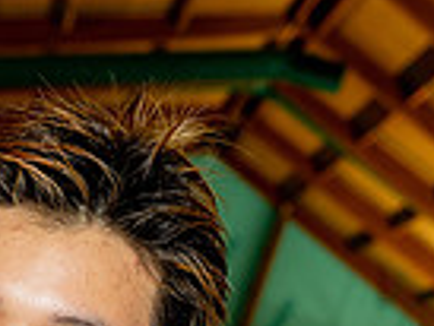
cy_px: 706
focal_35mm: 177
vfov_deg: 7.9
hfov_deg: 11.0
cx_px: -35
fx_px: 2221
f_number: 6.3
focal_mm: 56
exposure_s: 1/250
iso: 1600
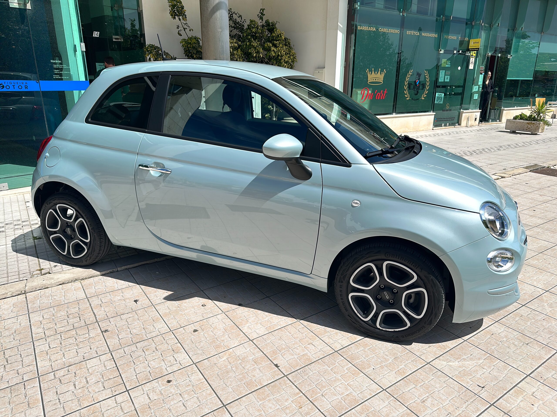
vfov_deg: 56.8
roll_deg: -0.9
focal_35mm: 24
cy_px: 208
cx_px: 278
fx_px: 386
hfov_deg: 71.6
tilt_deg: -17.4
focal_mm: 6.86
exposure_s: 1/4808
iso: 58
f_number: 1.78
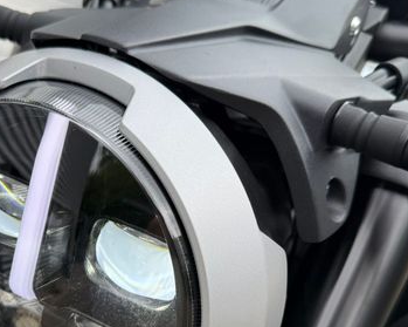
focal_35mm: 43
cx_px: 138
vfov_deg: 33.6
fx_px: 519
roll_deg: +0.4
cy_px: 273
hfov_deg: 42.4
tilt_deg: -13.8
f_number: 1.78
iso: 80
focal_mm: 6.76
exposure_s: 1/1192
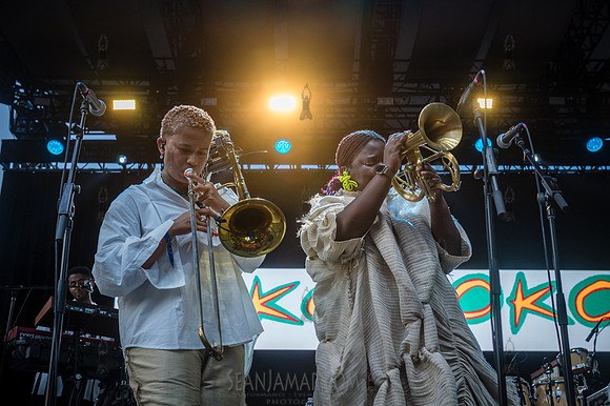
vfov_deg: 28.2
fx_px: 808
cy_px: 223
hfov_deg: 41.3
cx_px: 317
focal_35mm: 48
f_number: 4.5
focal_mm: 40
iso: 1000
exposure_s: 1/800
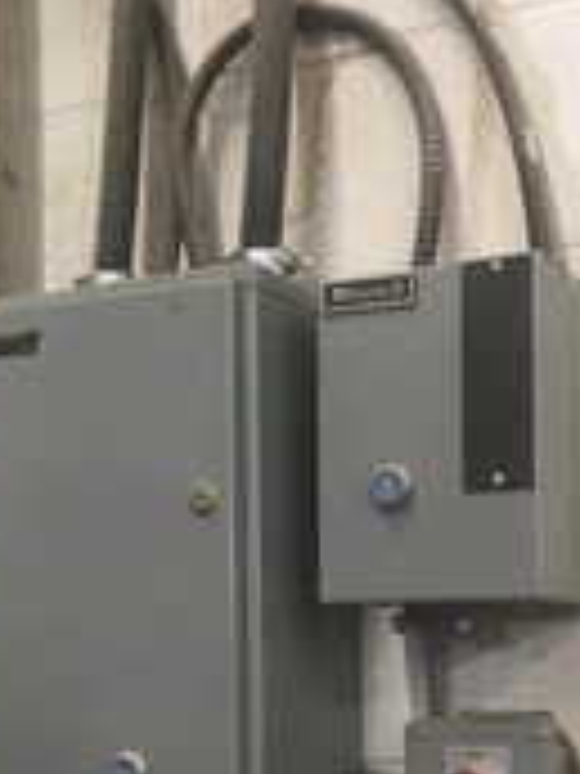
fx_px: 1452
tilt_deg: +3.4
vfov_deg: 29.4
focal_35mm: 65
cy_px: 567
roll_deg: +0.8
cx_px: 252
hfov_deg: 22.6
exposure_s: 1/17
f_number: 1.8
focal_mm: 3.99
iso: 40
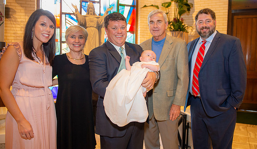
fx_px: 192
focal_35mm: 28
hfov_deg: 67.4
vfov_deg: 42.5
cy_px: 76
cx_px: 143
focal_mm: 24
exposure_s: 1/100
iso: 1000
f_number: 2.8
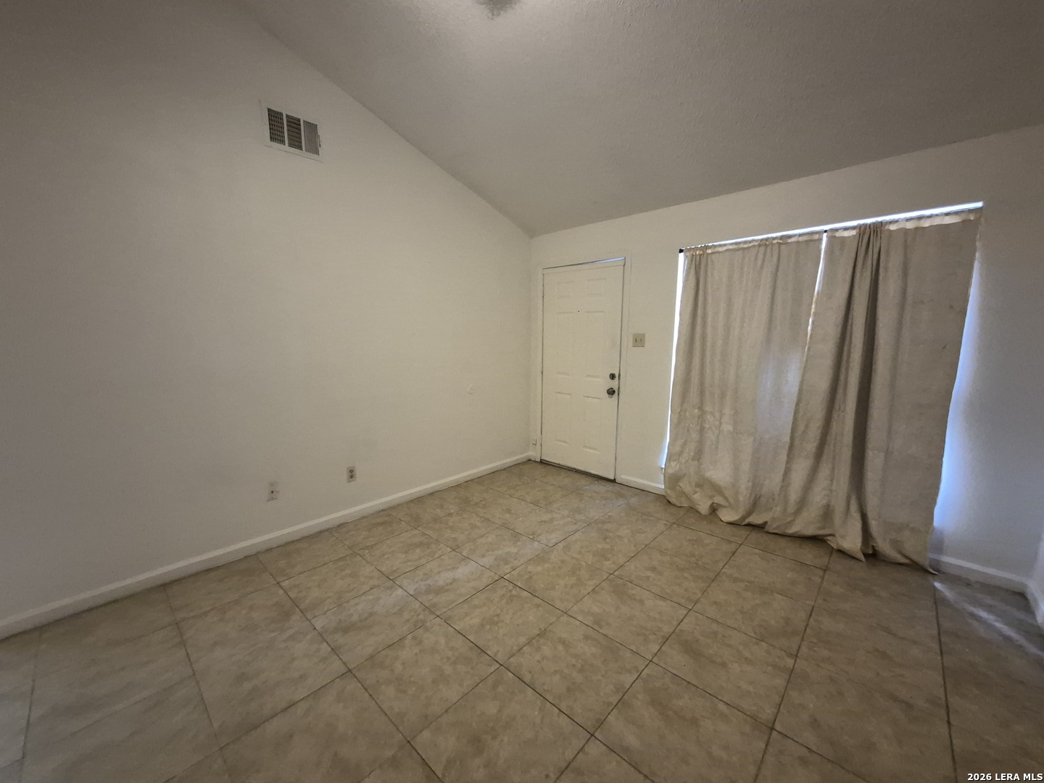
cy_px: 392
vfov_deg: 89.9
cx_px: 522
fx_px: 392
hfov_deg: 106.2
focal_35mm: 13
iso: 1250
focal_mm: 1.74
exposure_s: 1/60
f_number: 2.2
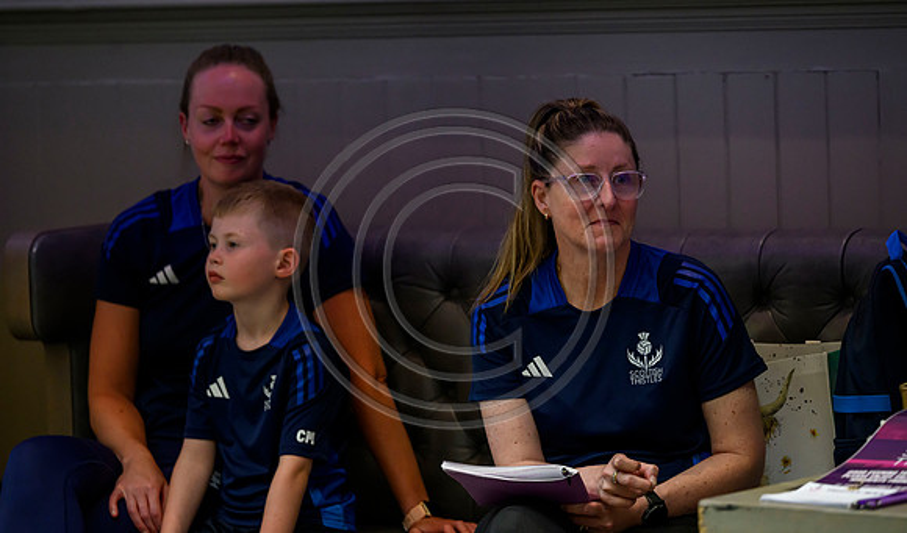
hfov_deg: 12.6
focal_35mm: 169
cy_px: 224
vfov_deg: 7.4
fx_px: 4121
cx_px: 461
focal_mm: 160
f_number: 3.5
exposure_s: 1/400
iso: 4000
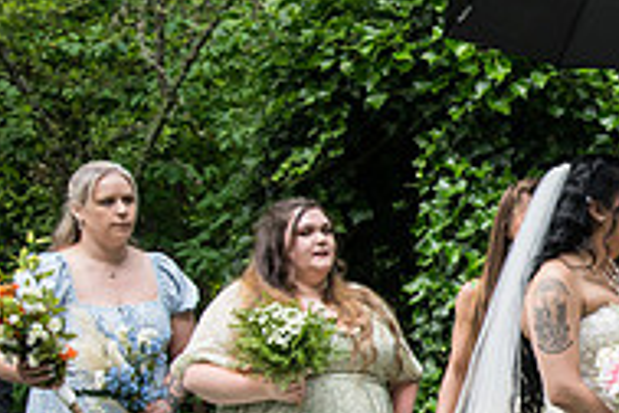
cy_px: 343
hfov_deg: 19.1
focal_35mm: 95
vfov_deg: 14.3
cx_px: 897
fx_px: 1633
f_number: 4
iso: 1000
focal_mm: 31
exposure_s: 1/400
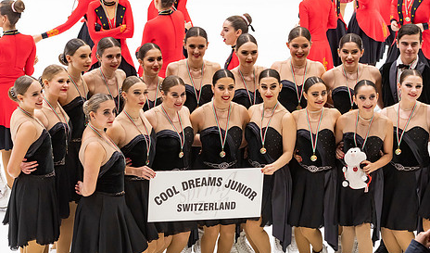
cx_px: 240
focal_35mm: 136
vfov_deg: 9.2
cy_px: 134
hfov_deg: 15.6
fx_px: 1568
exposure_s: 1/125
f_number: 4.5
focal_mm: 70
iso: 800
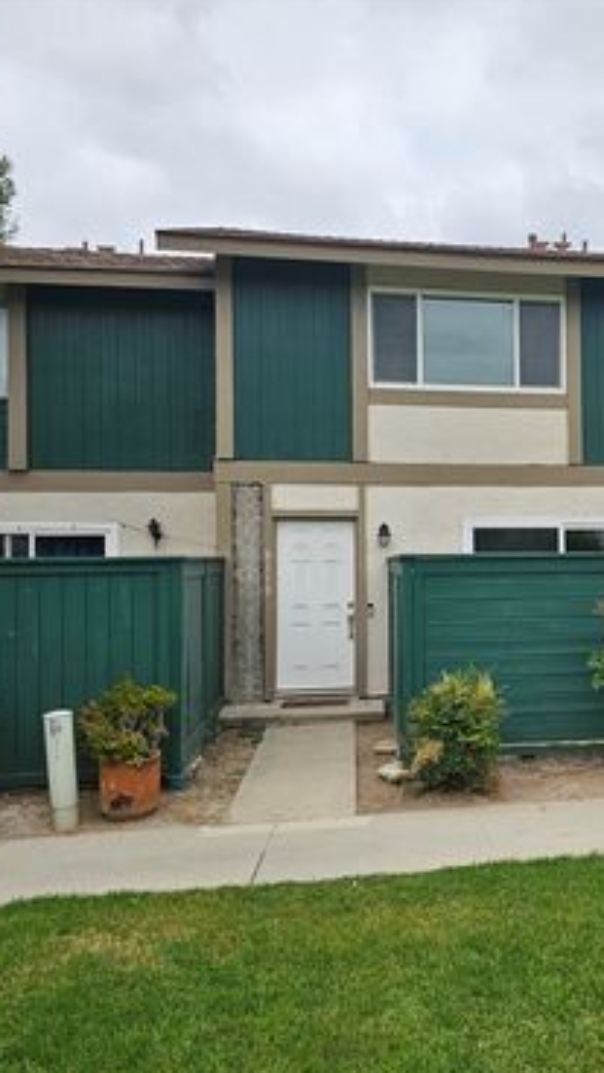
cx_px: 551
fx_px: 968
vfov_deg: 58.0
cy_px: 532
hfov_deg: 32.8
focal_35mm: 34
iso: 10
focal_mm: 6.3
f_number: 1.7
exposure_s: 1/742
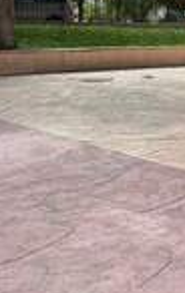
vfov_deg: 30.3
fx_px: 529
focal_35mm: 66
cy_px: 63
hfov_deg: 16.6
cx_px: 332
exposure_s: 1/1410
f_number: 1.78
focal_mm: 6.76
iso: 100
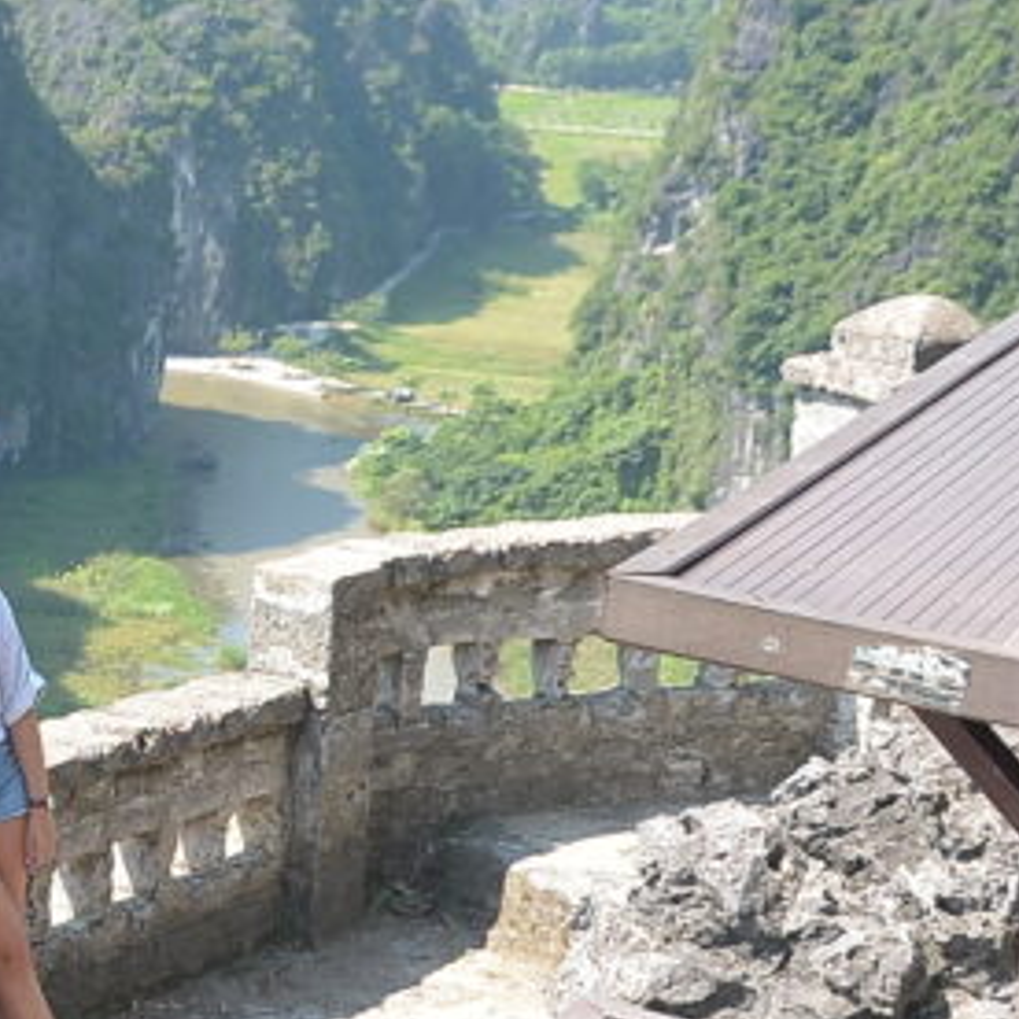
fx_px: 3464
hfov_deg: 15.6
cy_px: 421
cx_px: -447
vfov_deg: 16.7
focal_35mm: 104
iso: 400
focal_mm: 22
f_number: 9
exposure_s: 1/400
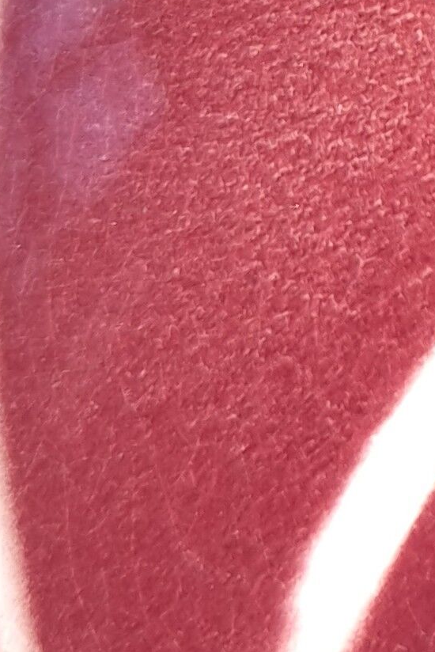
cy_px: -257
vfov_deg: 13.9
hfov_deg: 8.7
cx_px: 1134
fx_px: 2535
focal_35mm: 140
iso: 50
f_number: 1.8
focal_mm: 5.23
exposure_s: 1/100
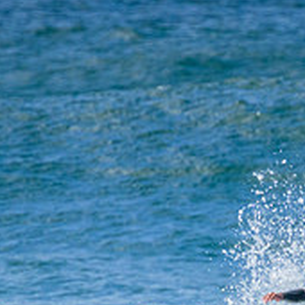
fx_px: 23127
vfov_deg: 0.8
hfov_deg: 0.8
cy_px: 345
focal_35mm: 2320
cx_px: 400
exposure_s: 1/1600
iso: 2200
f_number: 11
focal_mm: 800
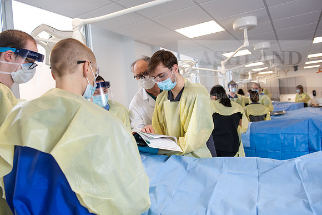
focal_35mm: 27
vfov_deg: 48.0
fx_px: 242
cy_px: 108
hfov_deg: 67.4
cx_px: 161
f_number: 4
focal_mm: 27
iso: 500
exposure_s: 1/200
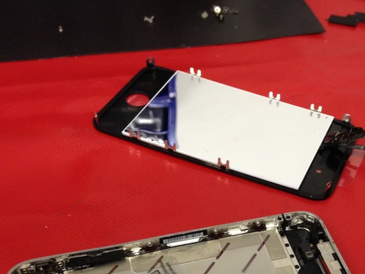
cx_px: 270
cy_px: 228
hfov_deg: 33.2
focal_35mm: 57
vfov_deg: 25.1
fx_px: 601
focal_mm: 4.12
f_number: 2.4
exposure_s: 1/20
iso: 160
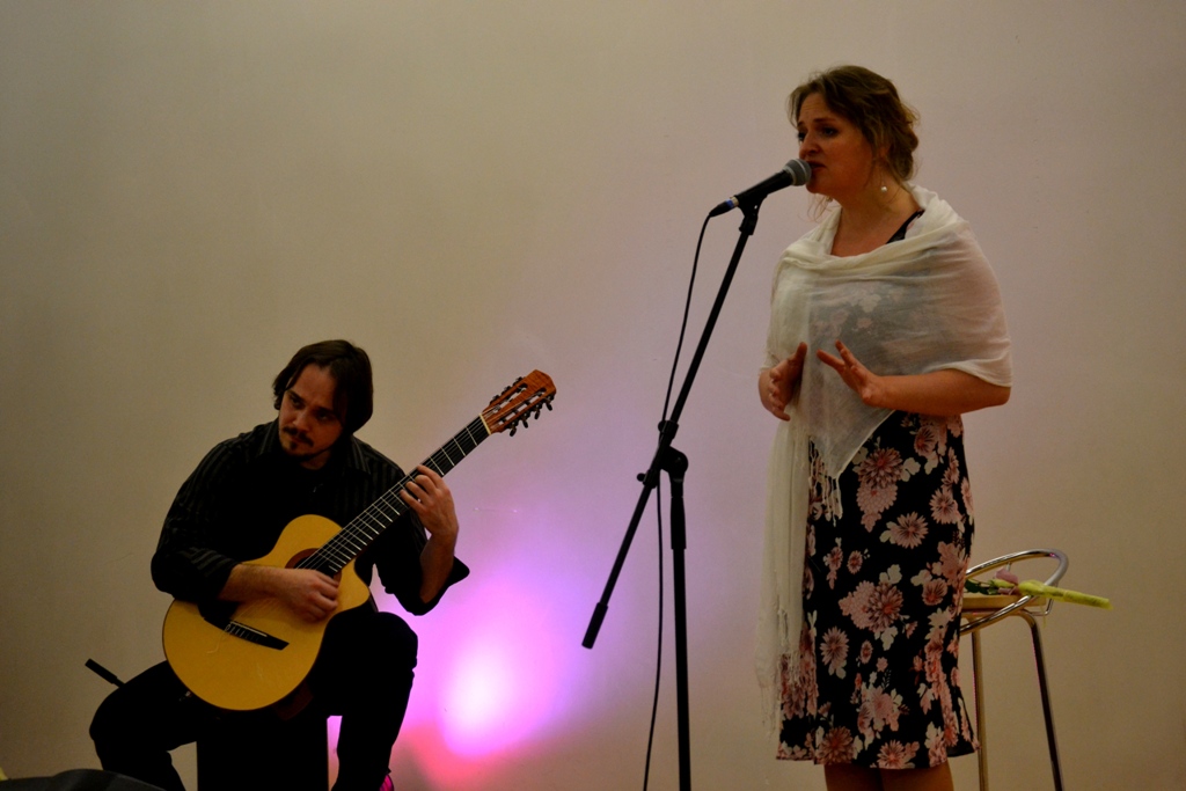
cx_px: 593
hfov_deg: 22.6
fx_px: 2965
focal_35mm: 90
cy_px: 396
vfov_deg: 15.2
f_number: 4
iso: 1800
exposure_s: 1/125
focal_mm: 60
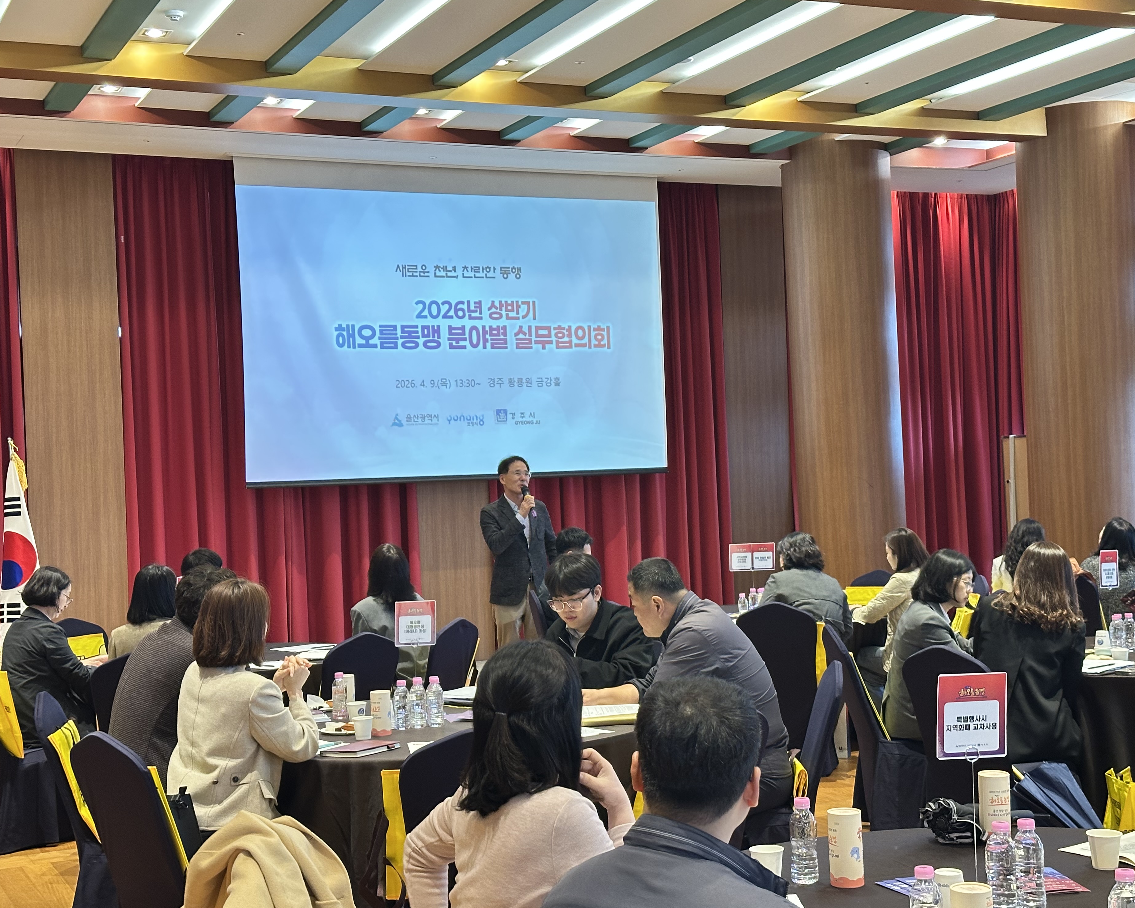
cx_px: 589
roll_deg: +1.7
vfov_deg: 29.7
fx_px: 1713
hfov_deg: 36.7
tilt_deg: +0.9
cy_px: 456
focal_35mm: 51
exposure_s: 1/60
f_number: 1.78
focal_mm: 6.86
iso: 250
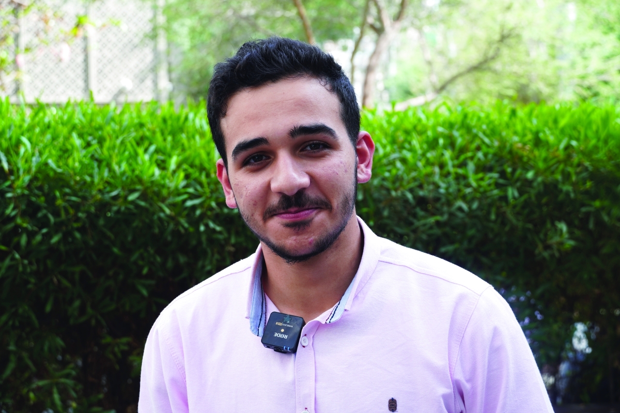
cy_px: 206
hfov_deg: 28.7
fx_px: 1214
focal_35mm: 70
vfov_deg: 19.3
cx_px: 310
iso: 100
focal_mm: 47
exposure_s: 1/80
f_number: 5
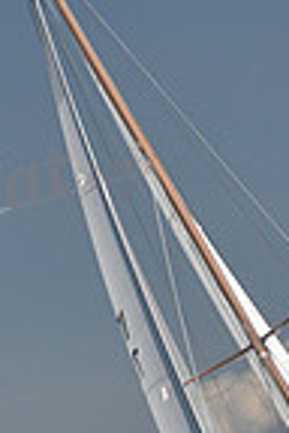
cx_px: 309
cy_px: 322
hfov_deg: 2.2
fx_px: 7501
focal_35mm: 623
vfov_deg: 3.3
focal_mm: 155
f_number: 6.3
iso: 250
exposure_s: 1/1000
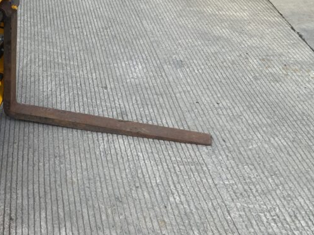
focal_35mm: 60
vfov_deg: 24.4
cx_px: 34
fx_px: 544
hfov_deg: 30.8
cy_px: 130
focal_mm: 3
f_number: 1.8
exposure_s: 1/245
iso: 16
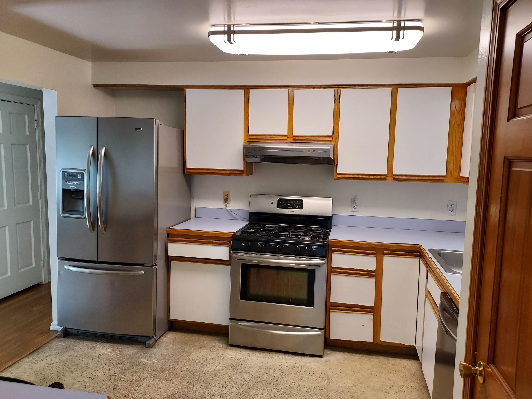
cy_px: 199
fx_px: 384
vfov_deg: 54.9
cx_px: 272
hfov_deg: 69.4
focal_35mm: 25
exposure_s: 1/60
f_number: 1.8
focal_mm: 4.6
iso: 125
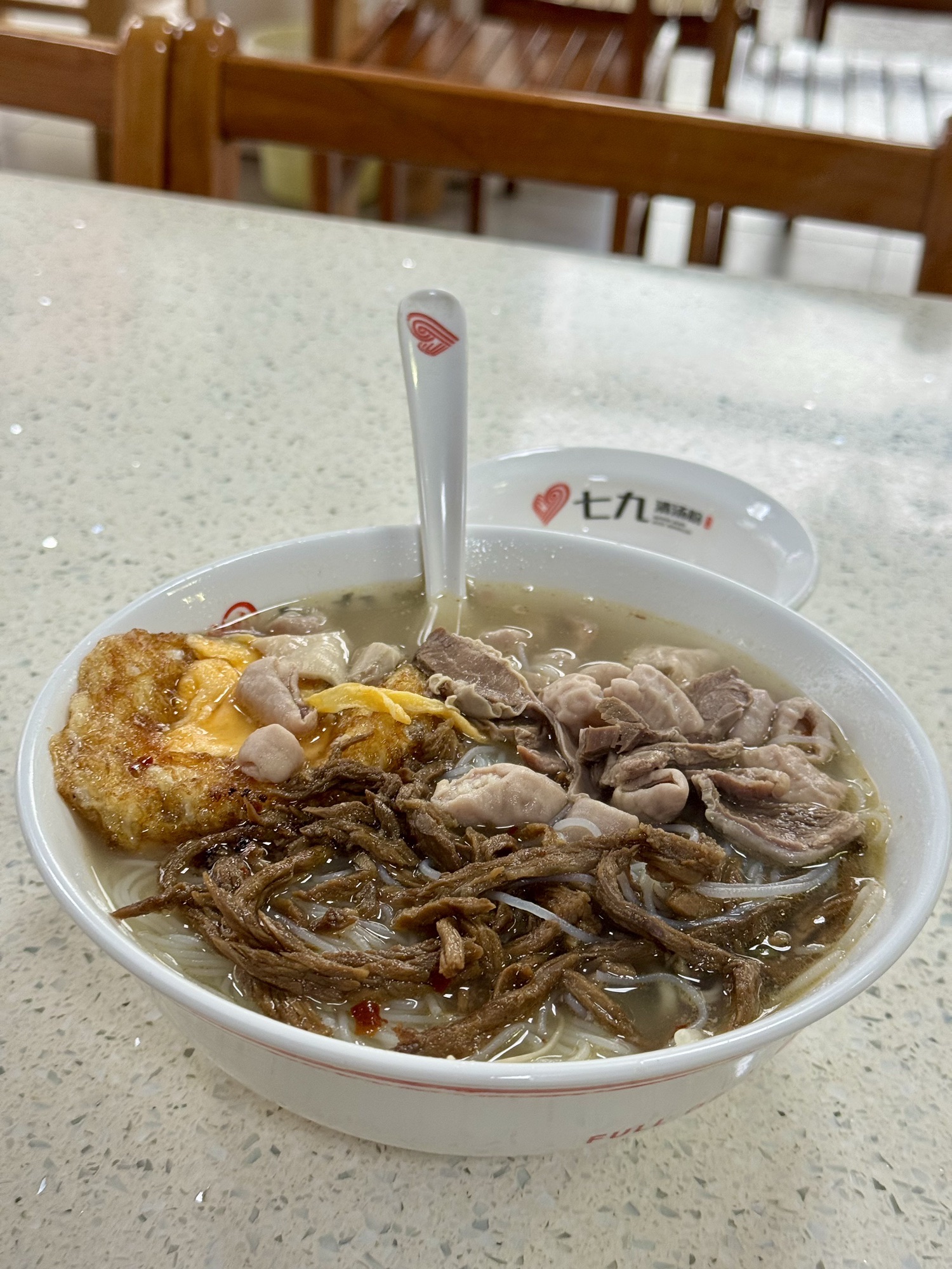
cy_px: 634
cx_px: 476
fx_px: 1760
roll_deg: -3.9
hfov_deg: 30.3
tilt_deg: -31.7
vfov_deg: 39.7
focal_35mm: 48
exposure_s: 1/84
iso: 100
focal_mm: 6.76
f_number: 1.78
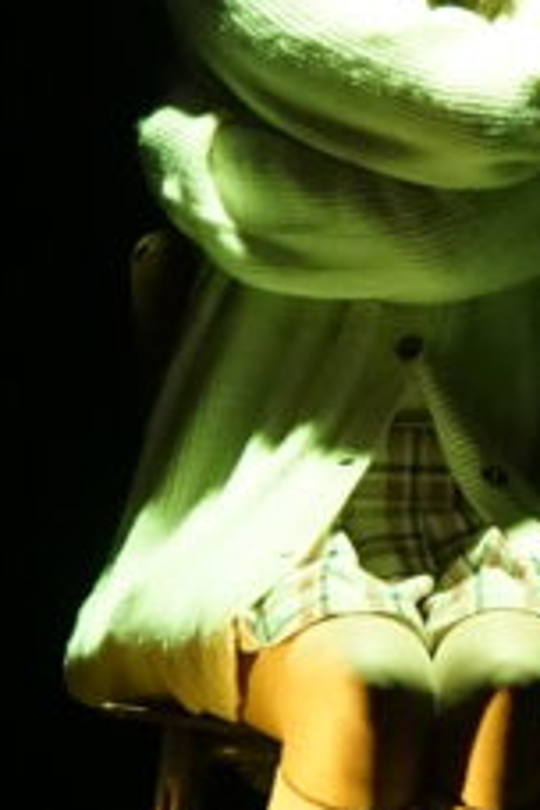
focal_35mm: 307
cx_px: 579
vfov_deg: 6.7
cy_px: 160
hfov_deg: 4.5
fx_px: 6907
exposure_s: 1/80
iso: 6400
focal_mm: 67
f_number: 5.6
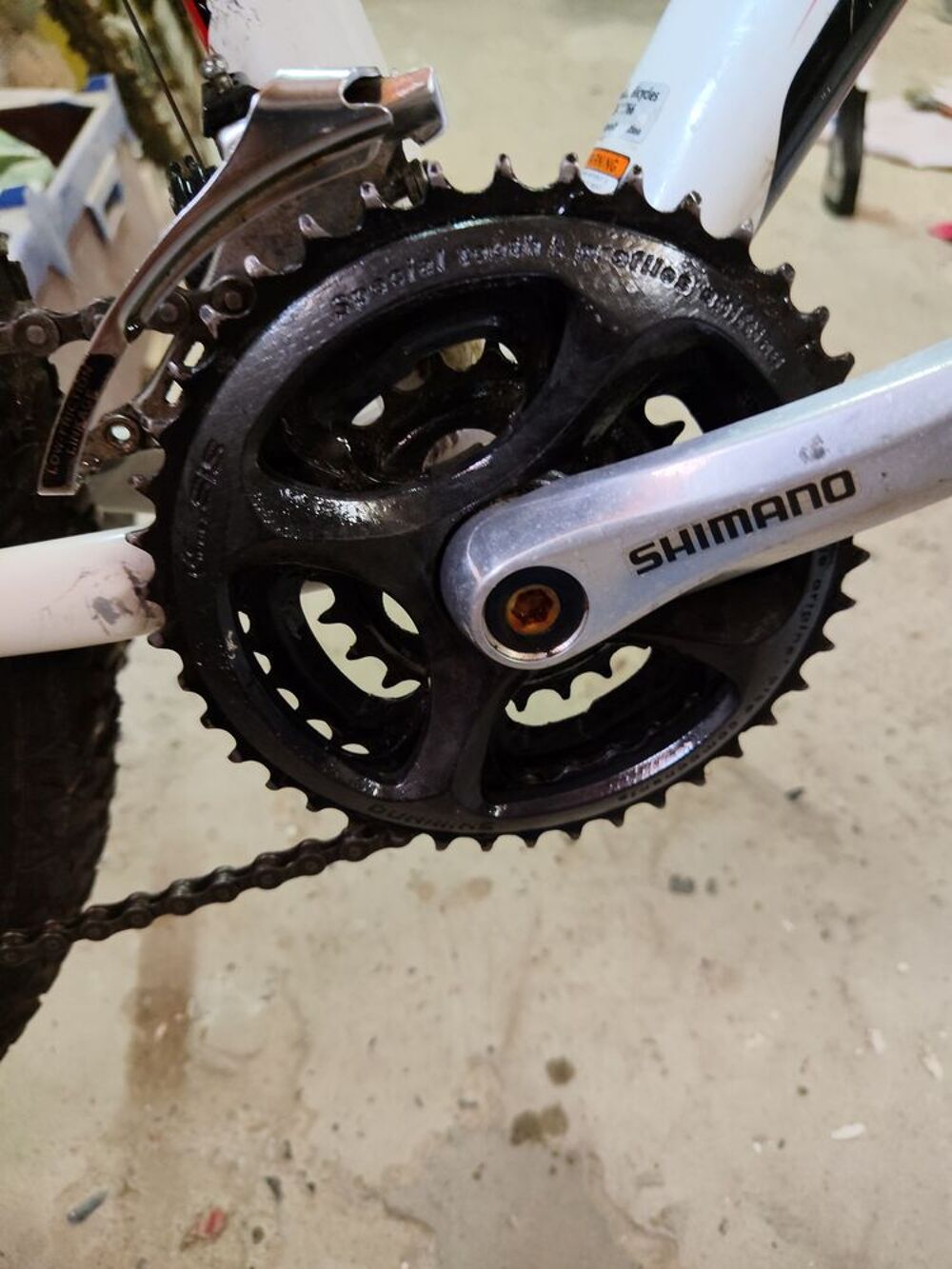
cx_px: 476
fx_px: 880
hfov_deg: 56.8
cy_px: 634
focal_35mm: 24
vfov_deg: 71.6
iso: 408
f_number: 1.7
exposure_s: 1/33.3
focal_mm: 5.24
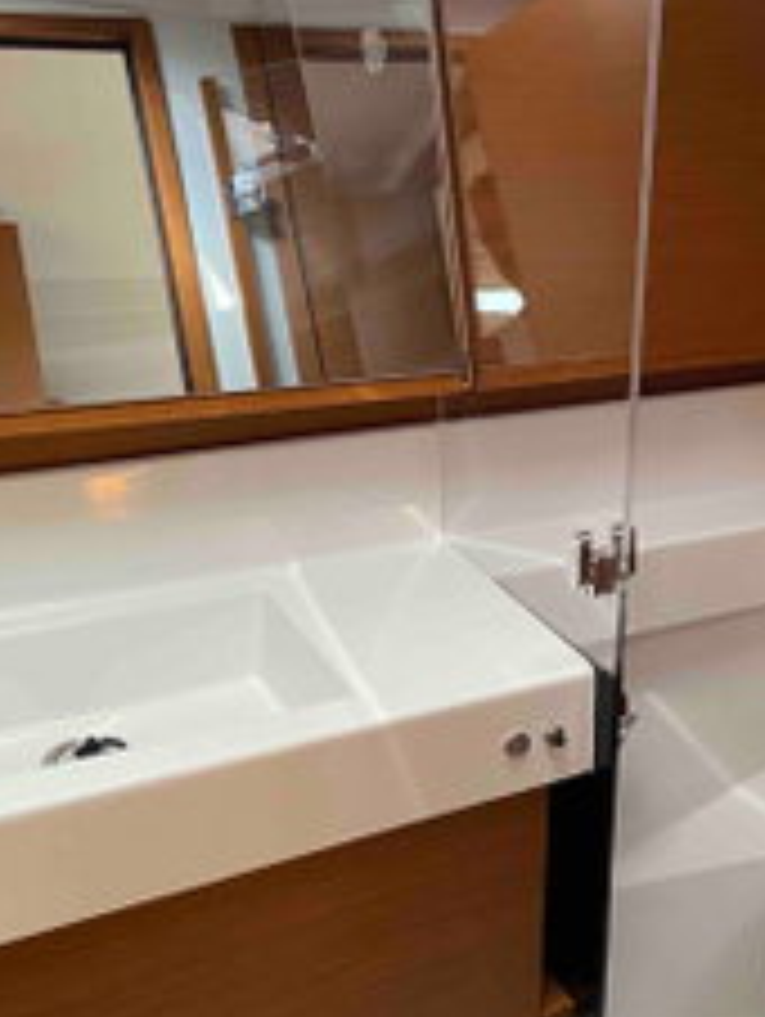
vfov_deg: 41.2
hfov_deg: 31.0
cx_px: 585
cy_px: 490
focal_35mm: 46
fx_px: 1353
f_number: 1.8
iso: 320
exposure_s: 1/60
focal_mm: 4.25
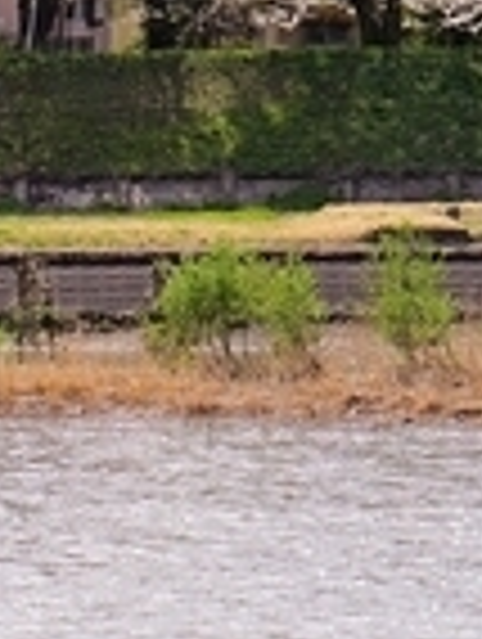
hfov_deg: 6.5
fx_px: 3609
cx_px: -1311
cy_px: 900
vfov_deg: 9.9
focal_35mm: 195
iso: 100
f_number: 6.3
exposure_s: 1/400
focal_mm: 36
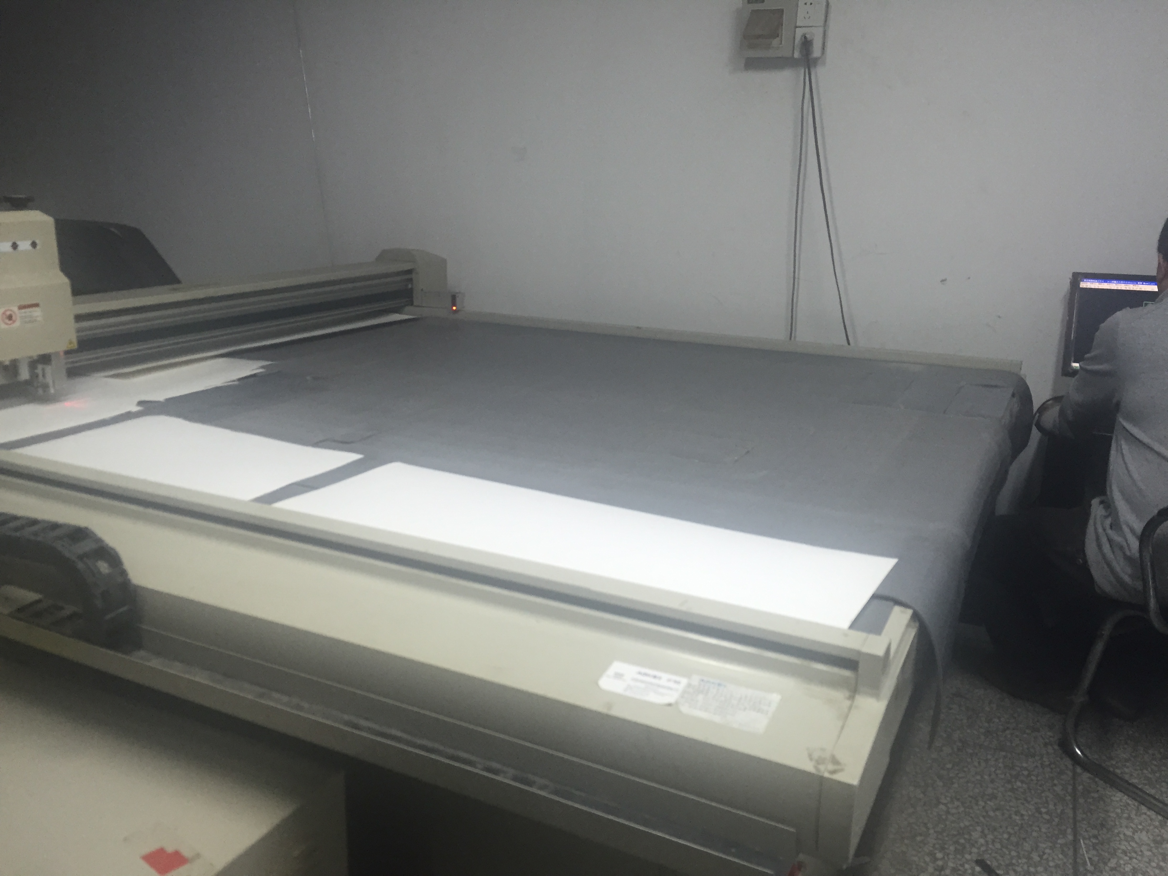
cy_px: 438
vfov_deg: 48.2
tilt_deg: -15.3
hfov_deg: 61.7
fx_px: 979
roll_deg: -2.7
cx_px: 584
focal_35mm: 29
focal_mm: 4.15
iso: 160
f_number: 2.2
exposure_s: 1/33
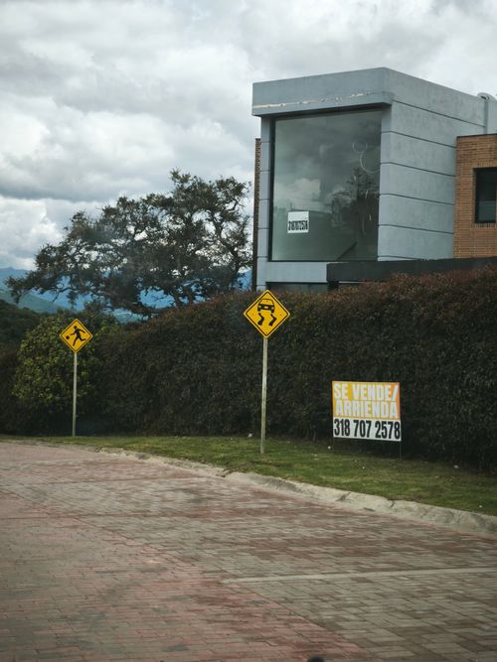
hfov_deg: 23.3
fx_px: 1206
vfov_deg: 30.7
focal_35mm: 63
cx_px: 248
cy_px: 331
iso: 50
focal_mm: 7.1
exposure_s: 1/475
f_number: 1.9
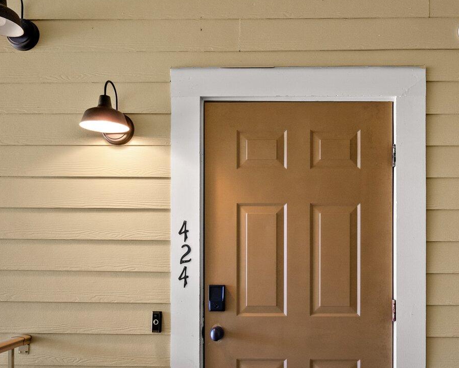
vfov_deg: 41.7
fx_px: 477
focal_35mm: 35
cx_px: 298
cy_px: 243
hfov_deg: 50.7
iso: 400
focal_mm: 11
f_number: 8
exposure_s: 1/1.25
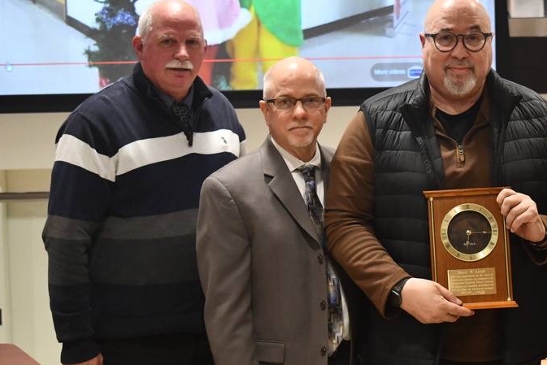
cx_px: 414
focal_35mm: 102
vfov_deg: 13.4
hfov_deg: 19.9
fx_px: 1550
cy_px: 172
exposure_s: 1/100
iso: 3200
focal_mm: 45
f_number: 5
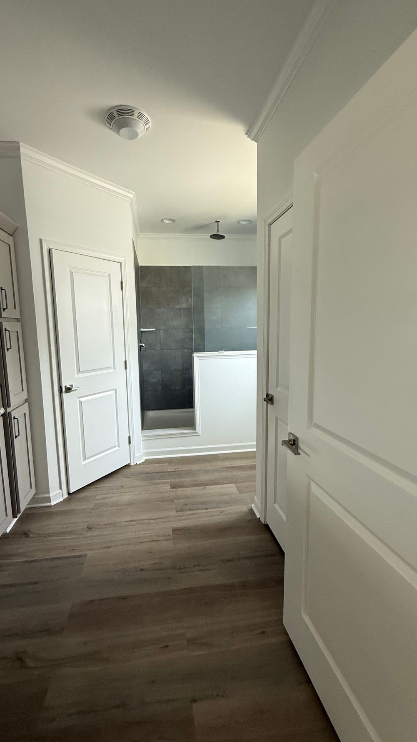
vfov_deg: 99.4
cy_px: 367
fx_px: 315
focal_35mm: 16
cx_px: 190
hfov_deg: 67.0
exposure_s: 1/99
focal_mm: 2.22
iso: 200
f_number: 2.2
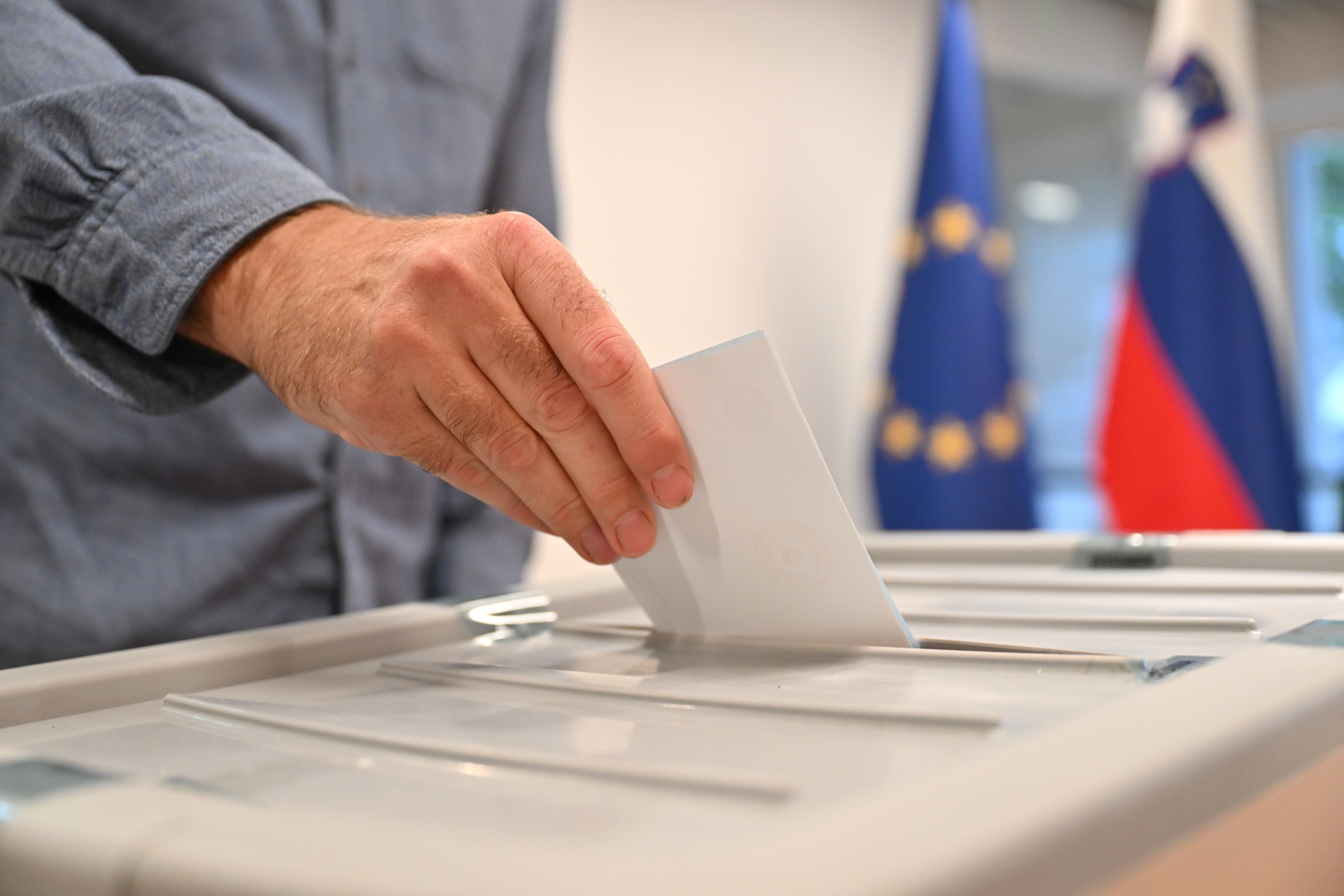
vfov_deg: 33.4
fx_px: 1493
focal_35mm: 40
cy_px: 448
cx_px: 672
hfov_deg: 48.5
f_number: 3.2
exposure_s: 1/125
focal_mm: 40
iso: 2000
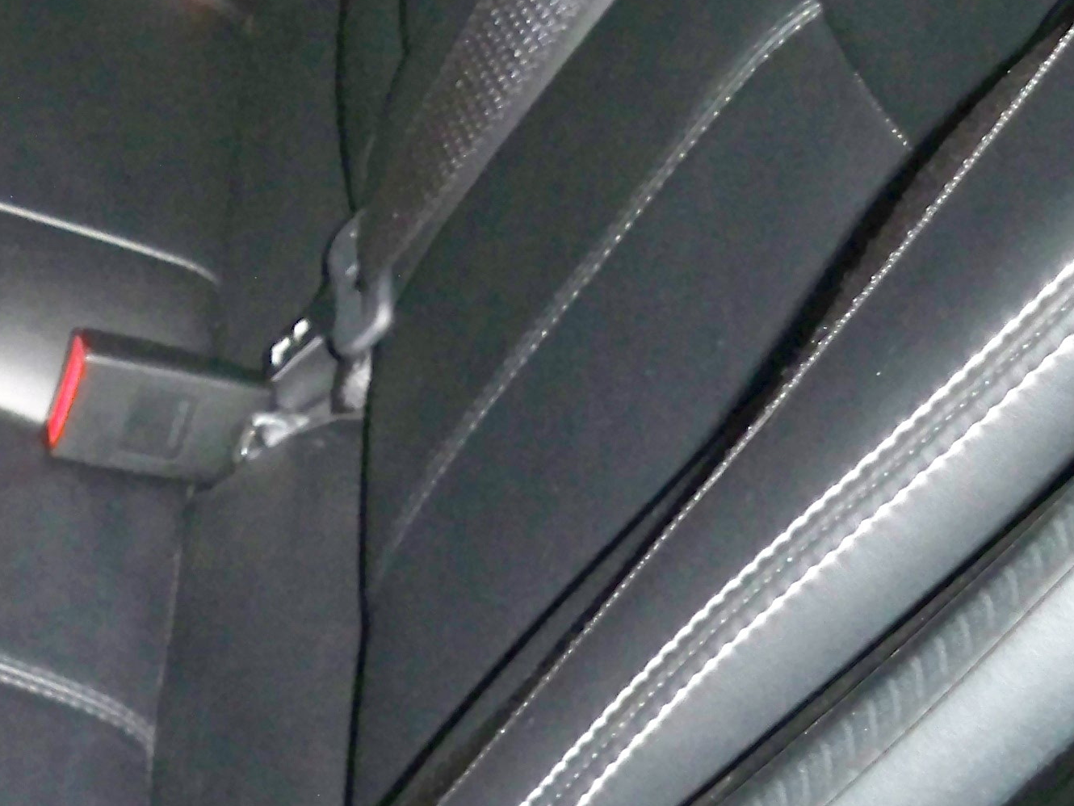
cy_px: -70
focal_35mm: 96
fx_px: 2979
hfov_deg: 18.8
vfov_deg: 15.0
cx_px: -377
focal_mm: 6.3
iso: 400
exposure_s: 1/60
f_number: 3.1
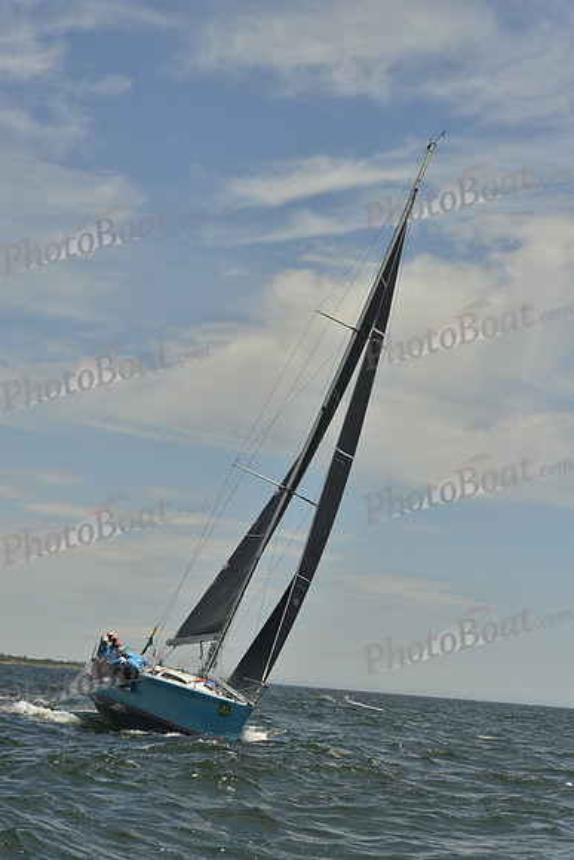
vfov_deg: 22.6
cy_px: 430
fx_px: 2151
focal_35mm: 90
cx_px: 287
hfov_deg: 15.2
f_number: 9
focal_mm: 90
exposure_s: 1/1600
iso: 280
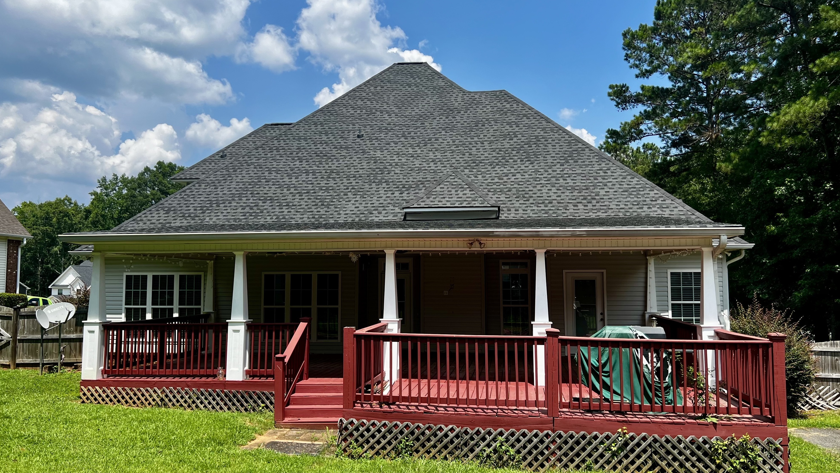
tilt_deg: +2.6
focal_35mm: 29
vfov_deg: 40.2
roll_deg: +0.3
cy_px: 234
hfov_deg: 66.1
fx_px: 646
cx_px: 426
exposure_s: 1/3571
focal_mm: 5.7
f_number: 1.5
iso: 50
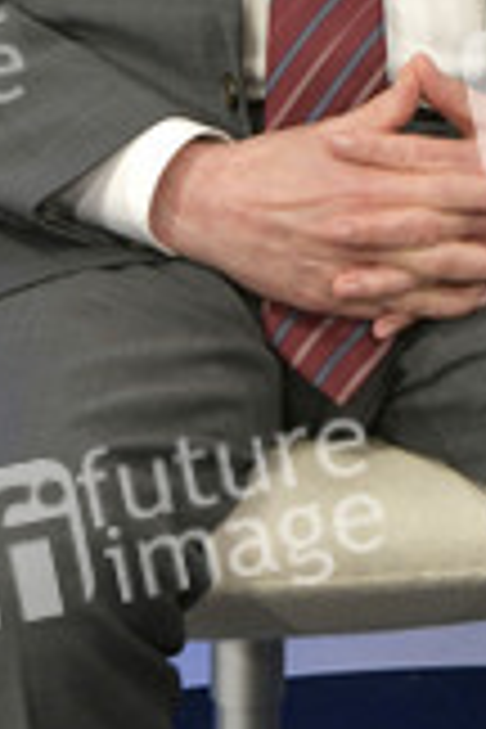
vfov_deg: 14.4
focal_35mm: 138
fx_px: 2794
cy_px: -148
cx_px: 284
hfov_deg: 9.9
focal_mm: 56
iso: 2500
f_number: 5.6
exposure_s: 1/200
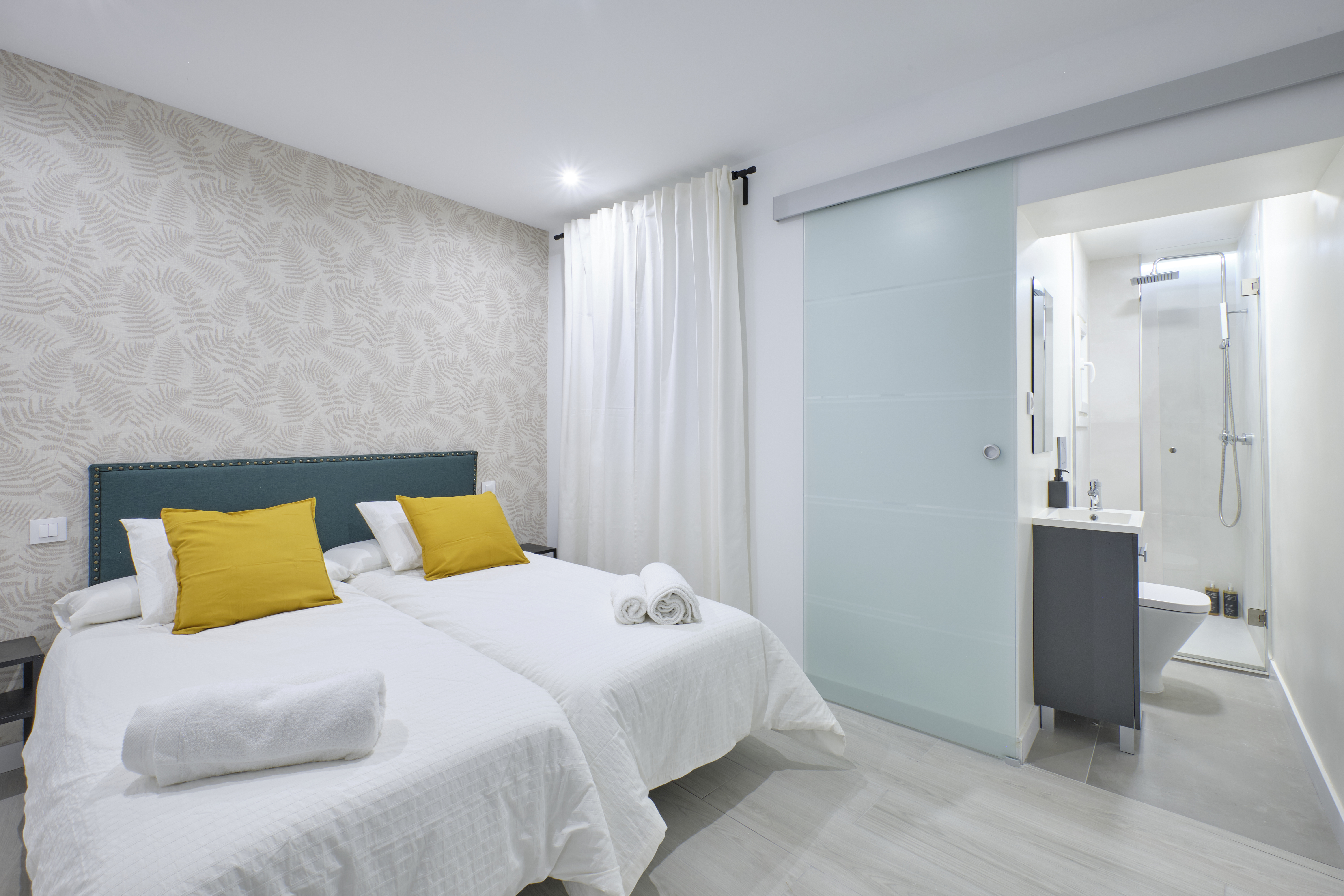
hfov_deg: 100.4
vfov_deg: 77.3
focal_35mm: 15
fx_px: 560
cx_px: 672
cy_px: 448
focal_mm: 10
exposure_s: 1/2
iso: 200
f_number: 9
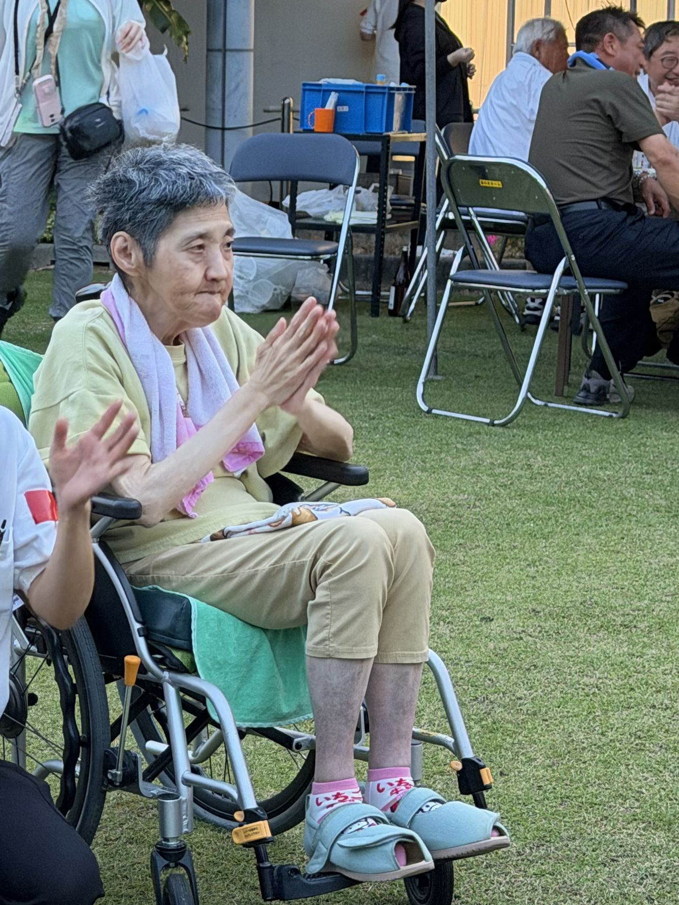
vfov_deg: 18.0
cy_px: 330
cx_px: -87
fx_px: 2851
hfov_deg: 13.3
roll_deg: -0.7
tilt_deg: -5.8
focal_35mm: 109
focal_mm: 6.76
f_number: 1.78
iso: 320
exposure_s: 1/40
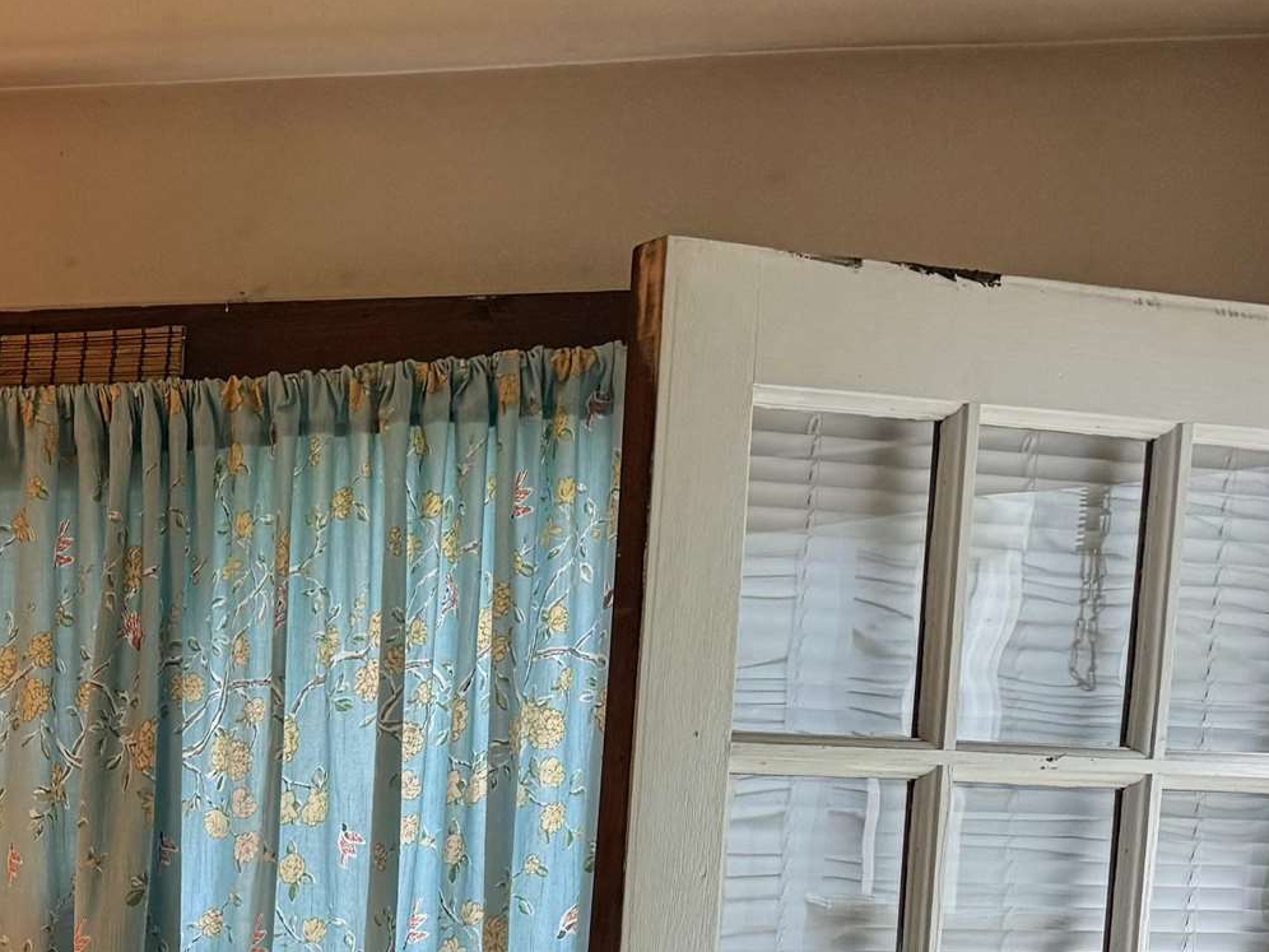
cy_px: 1424
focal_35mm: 74
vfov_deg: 17.8
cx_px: -226
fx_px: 2713
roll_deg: -0.5
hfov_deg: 24.1
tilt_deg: -7.2
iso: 125
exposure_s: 1/120
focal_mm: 6.76
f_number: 1.78
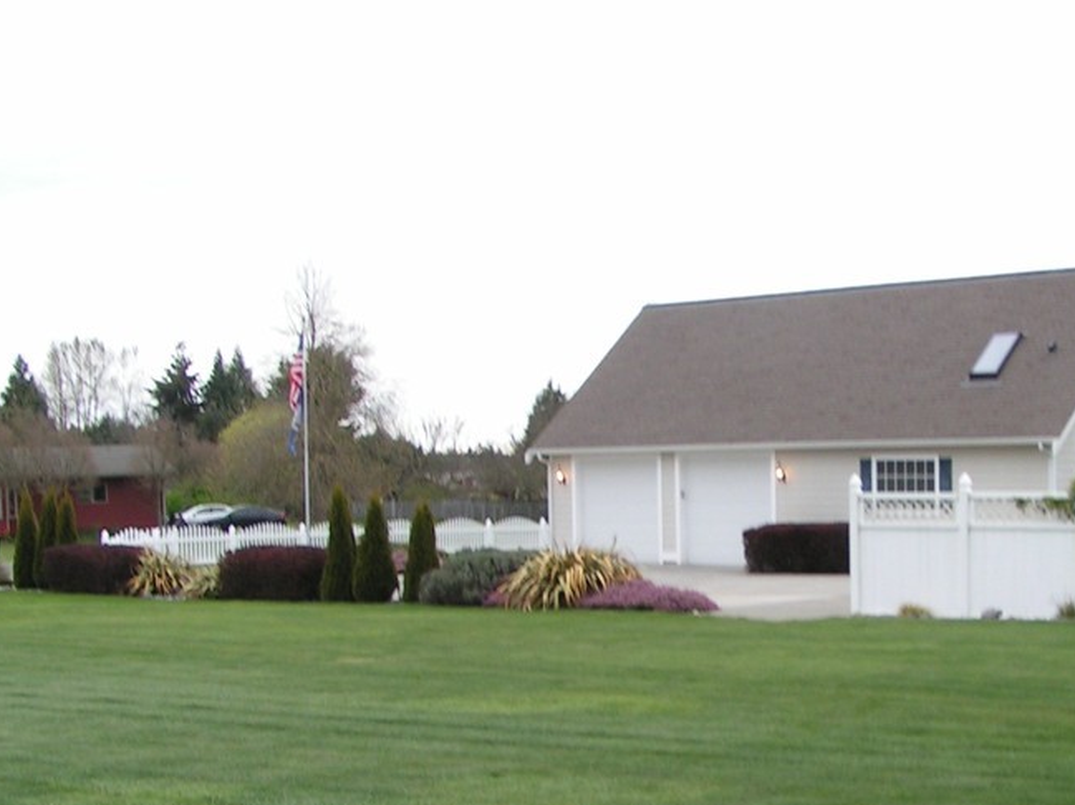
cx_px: 775
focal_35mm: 60
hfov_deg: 31.7
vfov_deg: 24.2
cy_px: 591
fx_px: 1862
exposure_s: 1/30
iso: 50
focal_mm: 5.8
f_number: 5.6
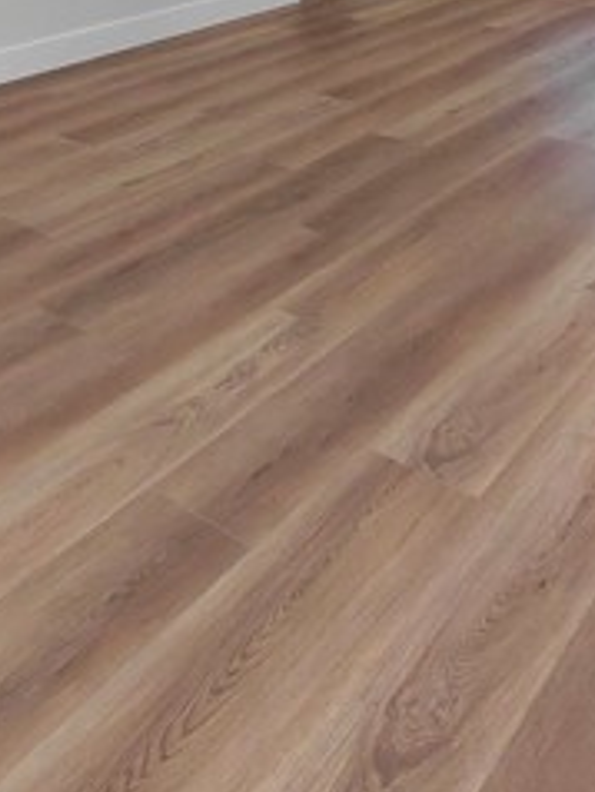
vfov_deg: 39.0
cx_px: 246
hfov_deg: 33.6
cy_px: 7
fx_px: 984
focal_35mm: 43
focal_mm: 1.64
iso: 80
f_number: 2.2
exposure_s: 1/120
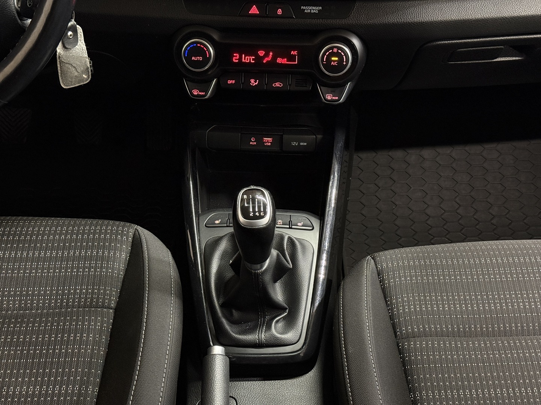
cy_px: 202
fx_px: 750
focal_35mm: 48
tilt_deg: -38.3
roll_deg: -0.2
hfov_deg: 39.7
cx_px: 270
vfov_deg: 30.3
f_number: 1.78
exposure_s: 1/40
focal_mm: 6.76
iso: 500
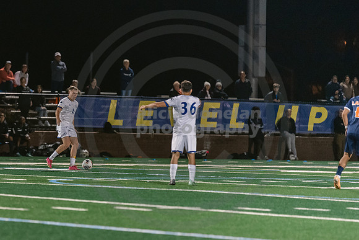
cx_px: 75
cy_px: 148
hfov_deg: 6.1
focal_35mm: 335
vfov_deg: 4.1
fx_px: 3340
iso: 3200
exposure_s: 1/500
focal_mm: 200
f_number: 2.8
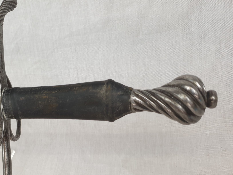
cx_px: 68
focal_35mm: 41
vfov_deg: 34.9
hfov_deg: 44.7
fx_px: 276
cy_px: 114
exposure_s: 1/100
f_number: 1.5
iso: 50
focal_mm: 4.3
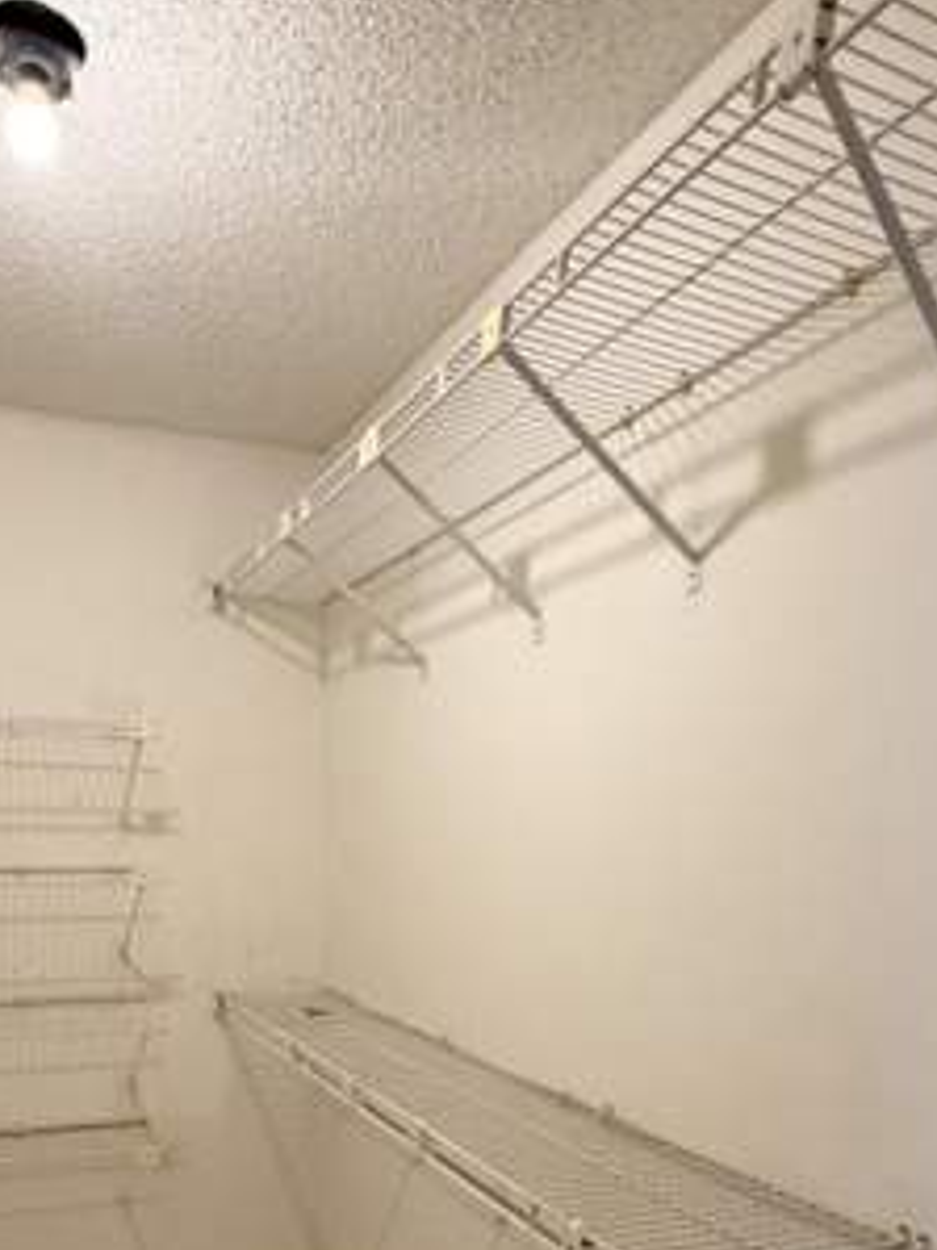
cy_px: 974
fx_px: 1084
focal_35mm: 30
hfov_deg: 46.5
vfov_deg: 56.3
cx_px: 381
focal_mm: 2.22
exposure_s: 1/60
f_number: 2.2
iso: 200
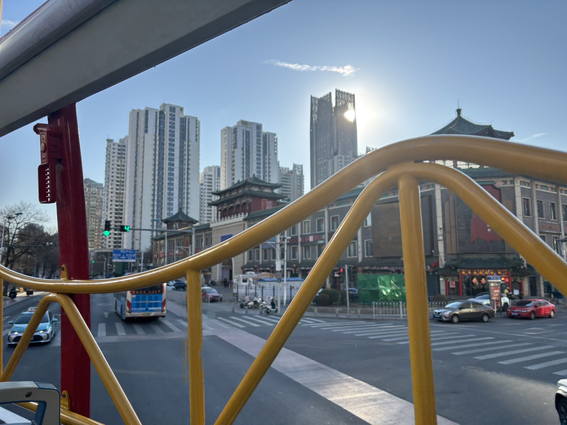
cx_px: 284
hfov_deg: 67.3
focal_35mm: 26
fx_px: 426
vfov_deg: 53.1
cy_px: 212
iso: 50
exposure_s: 1/2342
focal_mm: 5.96
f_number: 1.6
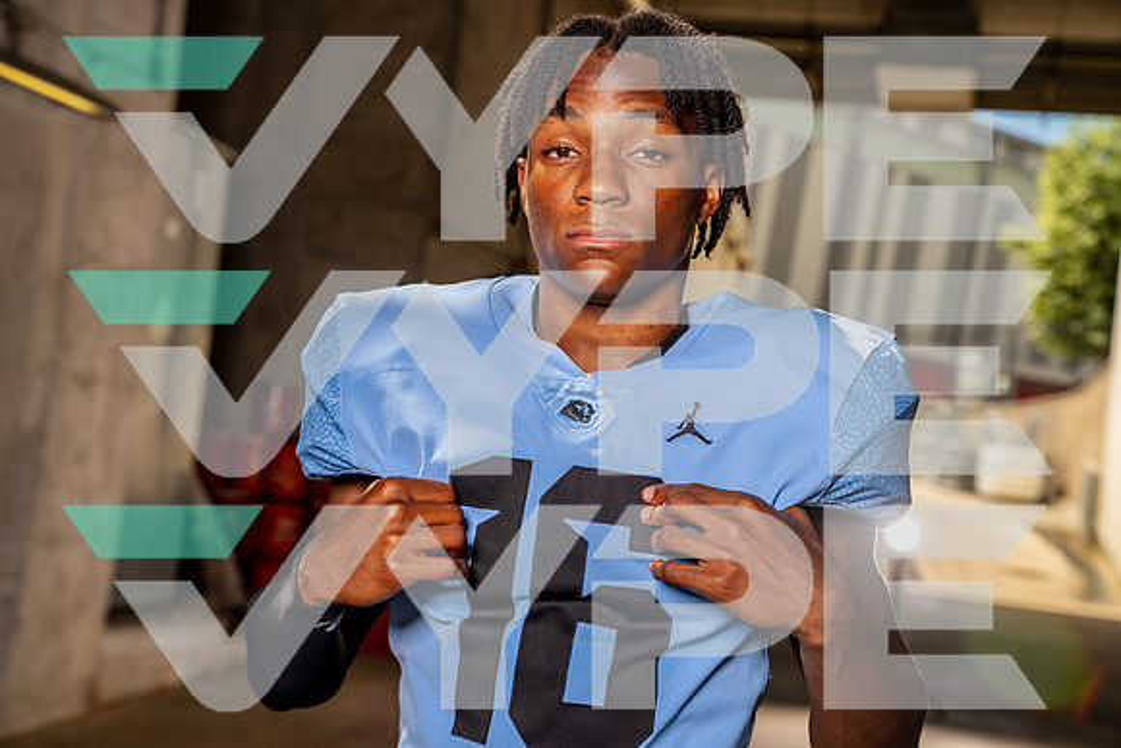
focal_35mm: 66
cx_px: 560
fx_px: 2056
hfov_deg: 30.5
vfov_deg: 20.6
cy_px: 374
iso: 100
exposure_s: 1/320
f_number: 5
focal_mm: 66
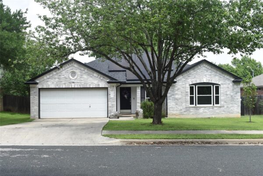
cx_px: 132
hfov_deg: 47.9
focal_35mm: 40
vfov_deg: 33.0
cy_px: 88
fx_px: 296
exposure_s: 1/250
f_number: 8
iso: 160
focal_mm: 27
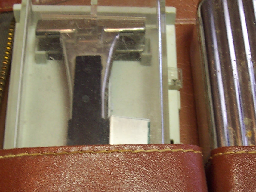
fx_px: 532
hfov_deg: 27.0
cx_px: 150
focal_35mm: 72
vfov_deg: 20.3
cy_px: 138
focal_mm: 5.6
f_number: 2.8
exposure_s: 1/30
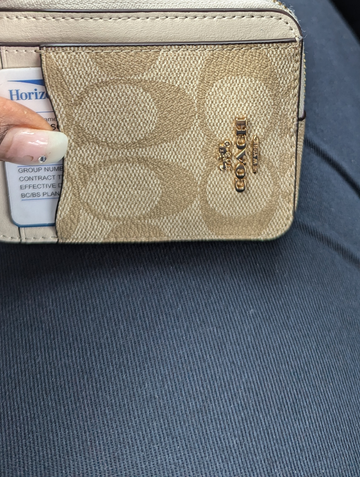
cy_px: 50
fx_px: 595
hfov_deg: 33.7
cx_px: 179
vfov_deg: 40.6
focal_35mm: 43
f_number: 1.85
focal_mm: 6.81
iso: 56
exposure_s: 1/72.2
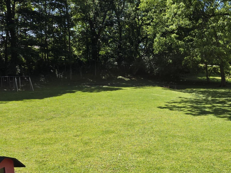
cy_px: 97
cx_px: 166
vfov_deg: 36.8
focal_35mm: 39
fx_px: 260
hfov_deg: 46.5
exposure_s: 1/3264
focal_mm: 6.25
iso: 80
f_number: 1.7
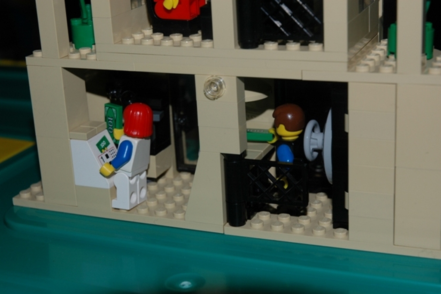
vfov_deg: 17.5
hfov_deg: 26.0
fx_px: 955
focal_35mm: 78
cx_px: 220
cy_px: 147
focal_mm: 52
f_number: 9
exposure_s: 1/60
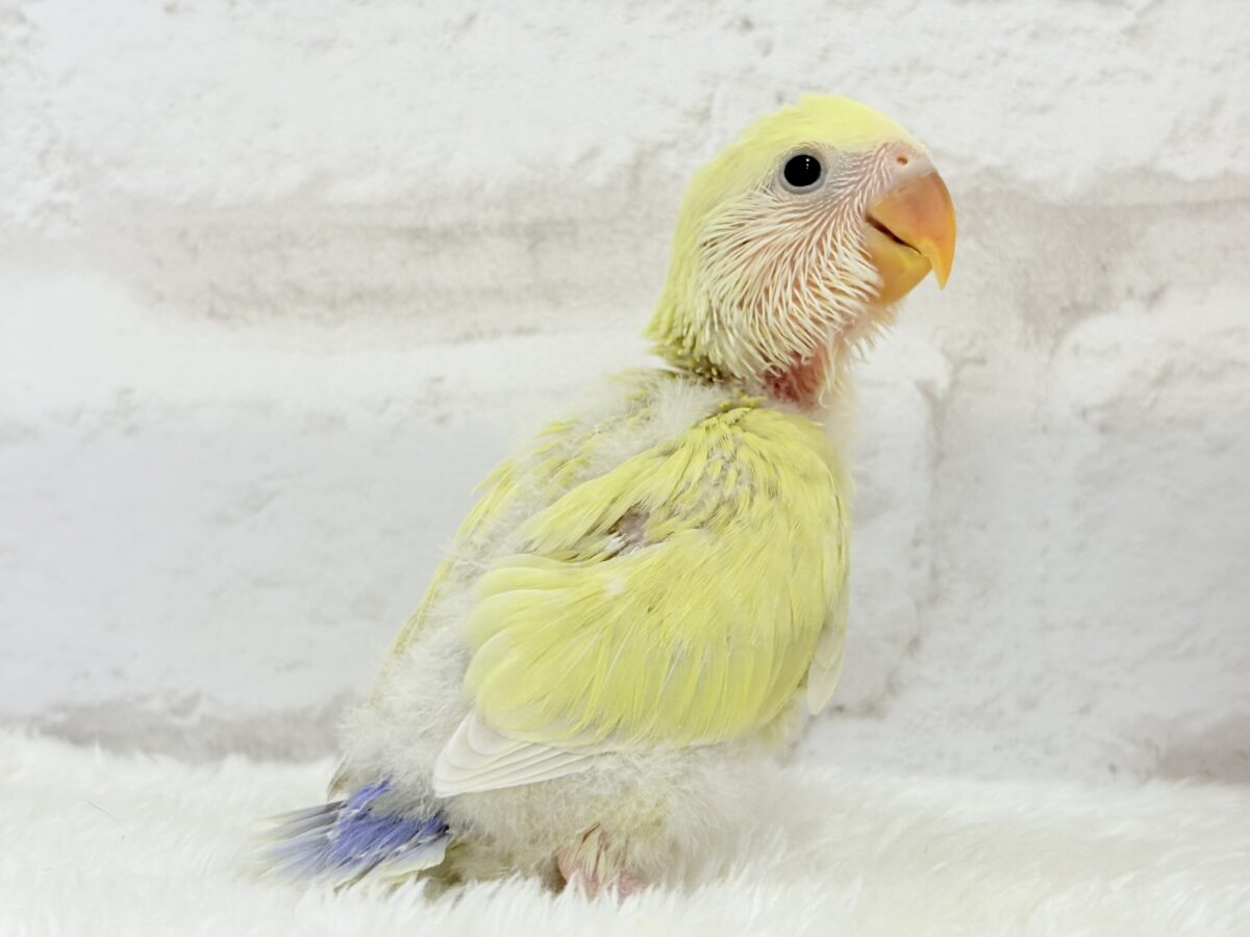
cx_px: 625
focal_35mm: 52
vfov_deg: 28.0
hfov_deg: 36.8
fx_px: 1878
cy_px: 468
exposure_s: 1/100
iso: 64
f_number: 1.6
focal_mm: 5.96
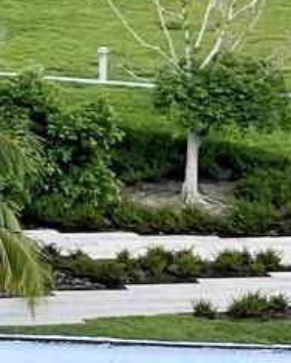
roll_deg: +0.9
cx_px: -868
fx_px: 4575
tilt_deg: -9.9
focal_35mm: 425
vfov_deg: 4.5
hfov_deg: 3.5
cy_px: -255
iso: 20
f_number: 2.2
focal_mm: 7.5
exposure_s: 1/713
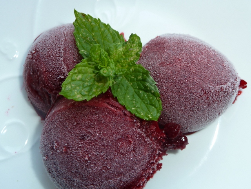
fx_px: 268
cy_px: 94
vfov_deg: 38.7
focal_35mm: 37
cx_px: 126
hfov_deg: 50.1
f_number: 3.6
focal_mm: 6.1
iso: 125
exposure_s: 1/30
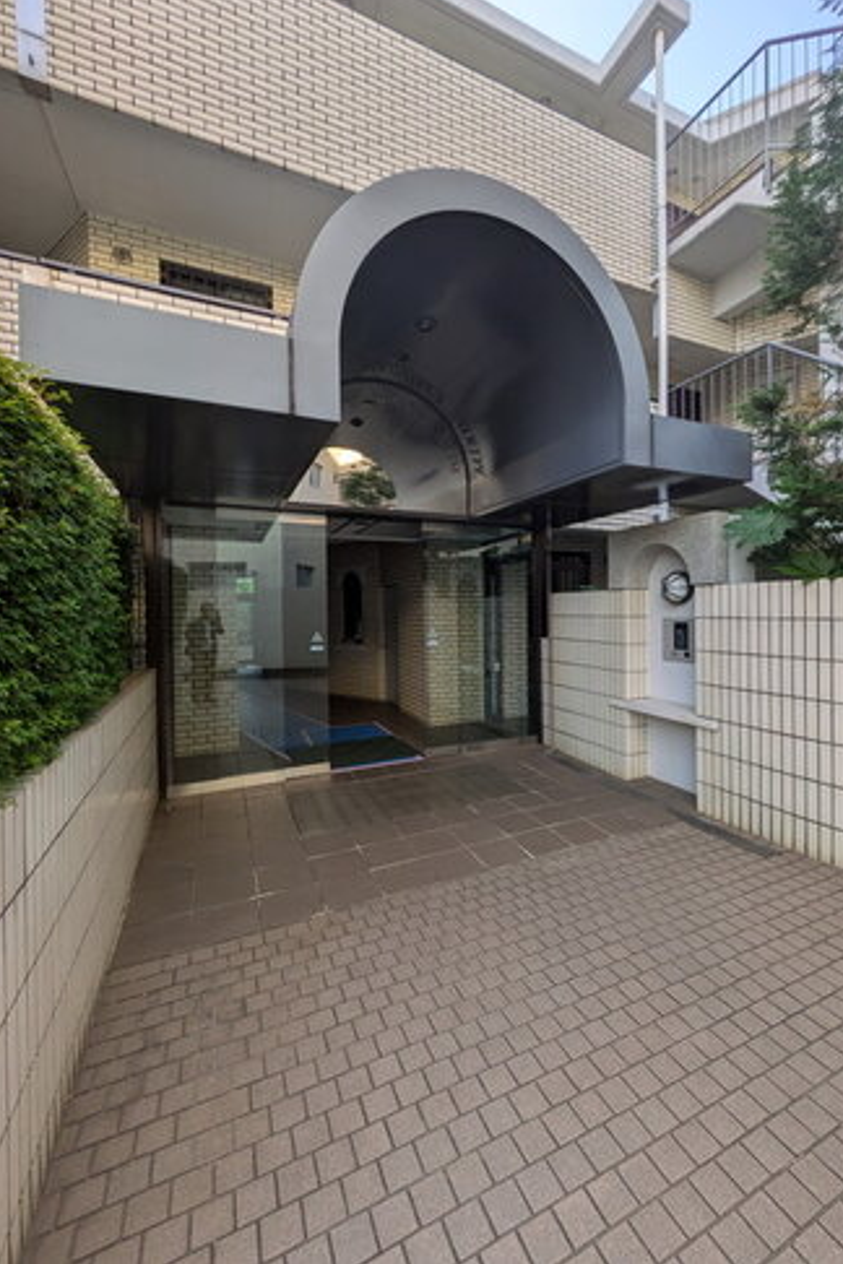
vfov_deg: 100.4
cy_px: 616
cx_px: 466
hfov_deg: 77.1
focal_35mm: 15
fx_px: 527
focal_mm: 1.83
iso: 39
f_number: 2.2
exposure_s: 1/212
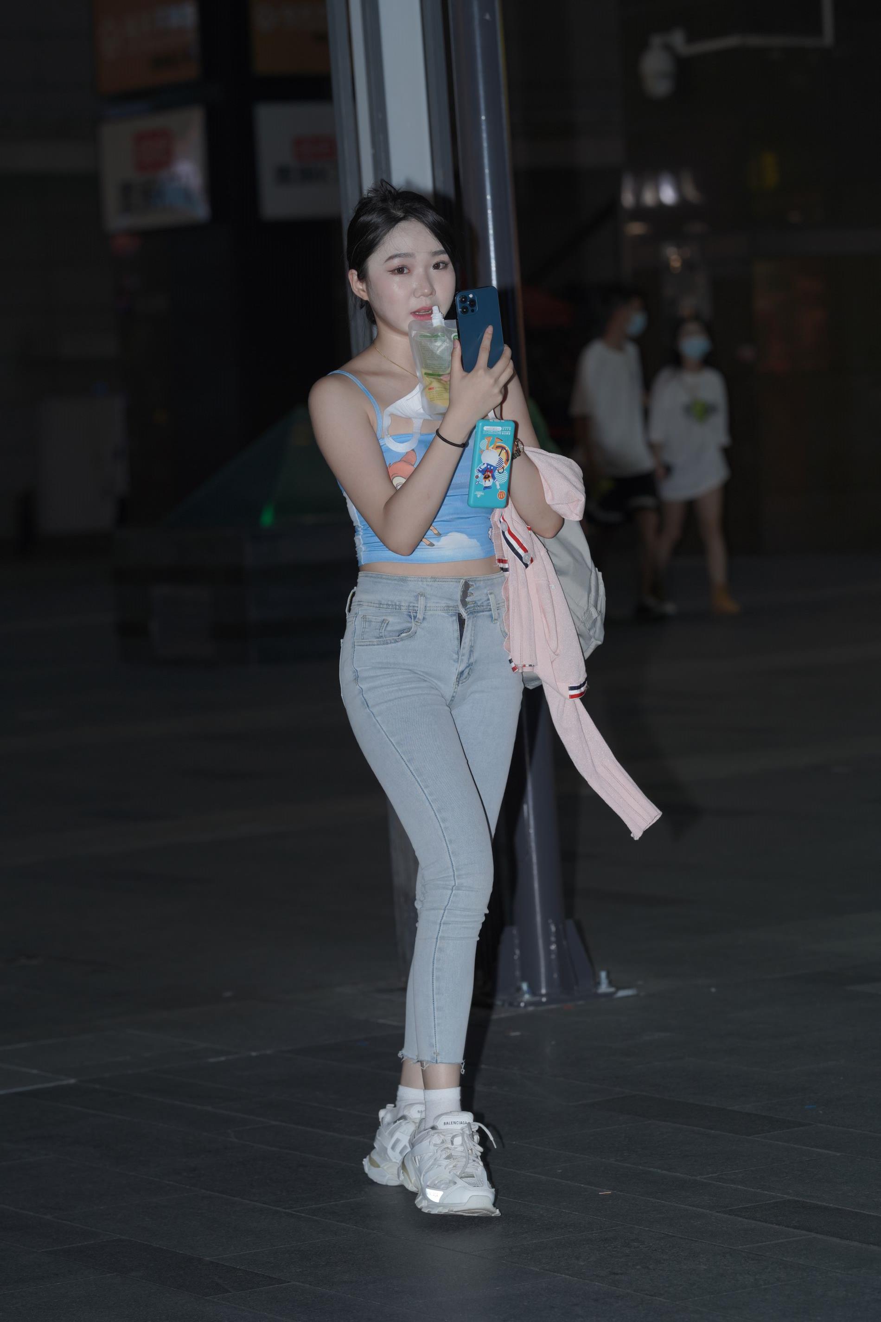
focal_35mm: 135
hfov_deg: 10.2
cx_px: 440
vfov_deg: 15.2
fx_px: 4956
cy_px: 661
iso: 400
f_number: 5
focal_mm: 135
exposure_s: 1/200
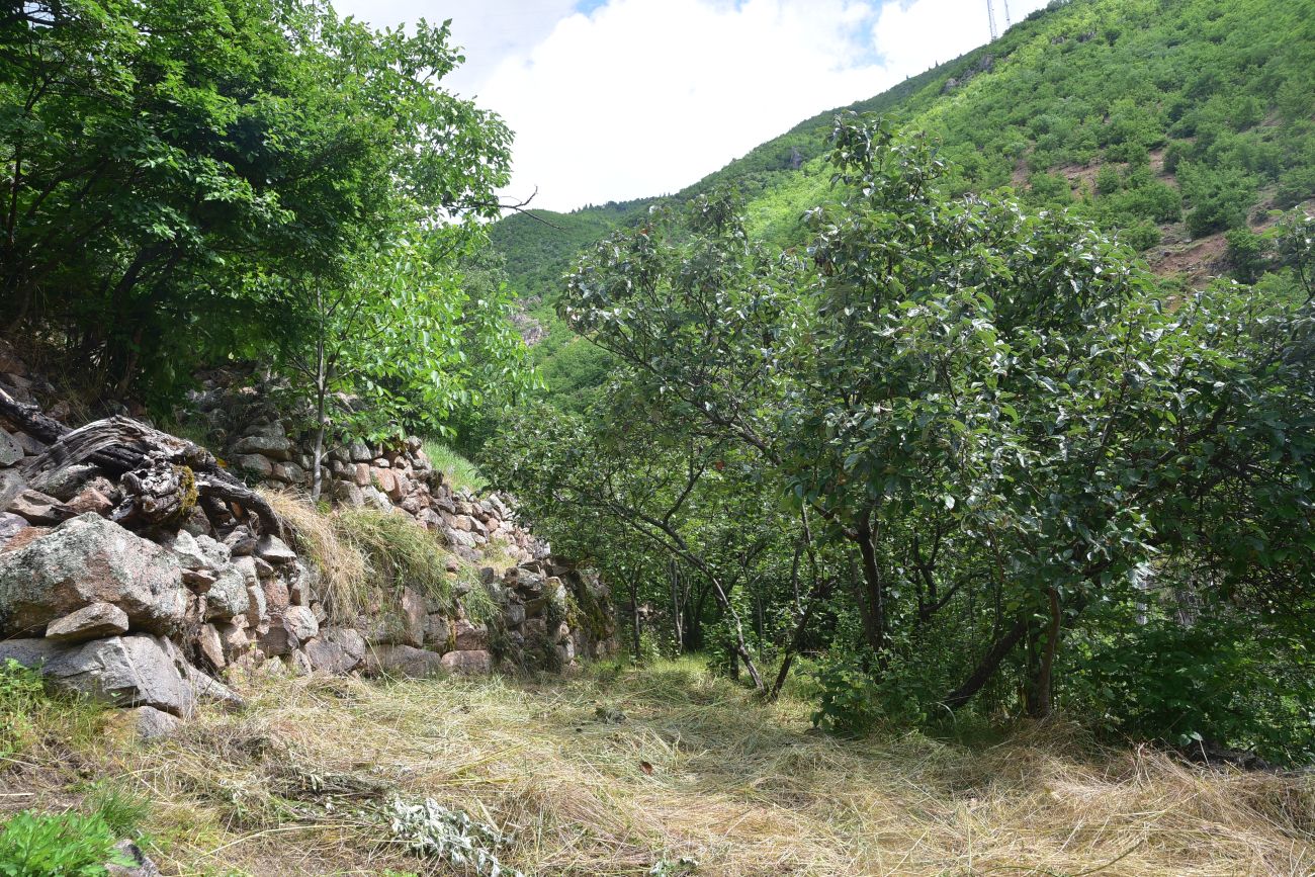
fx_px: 1826
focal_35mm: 50
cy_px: 438
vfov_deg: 27.0
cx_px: 658
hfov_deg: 39.6
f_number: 11
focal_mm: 50
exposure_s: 1/125
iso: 320
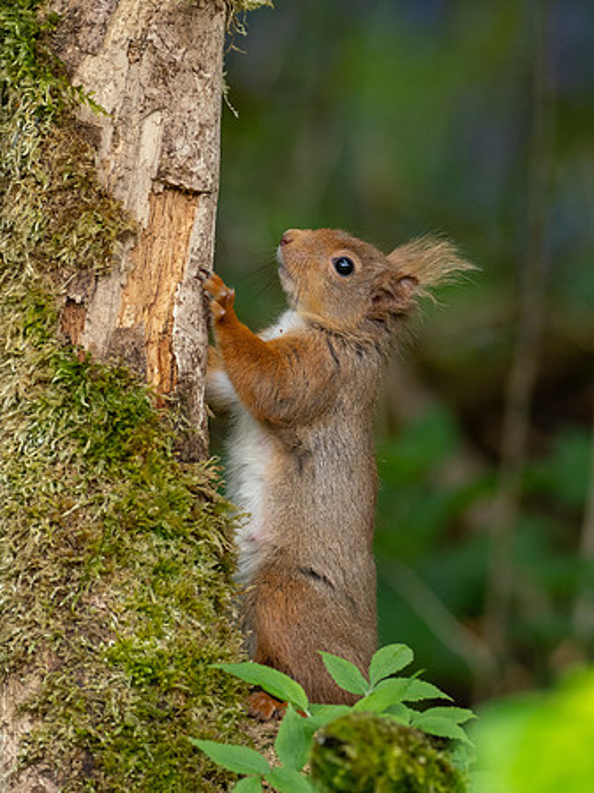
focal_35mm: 848
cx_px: 314
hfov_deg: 1.8
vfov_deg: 2.3
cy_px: 374
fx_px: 19415
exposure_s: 1/640
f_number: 4
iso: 640
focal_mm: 300
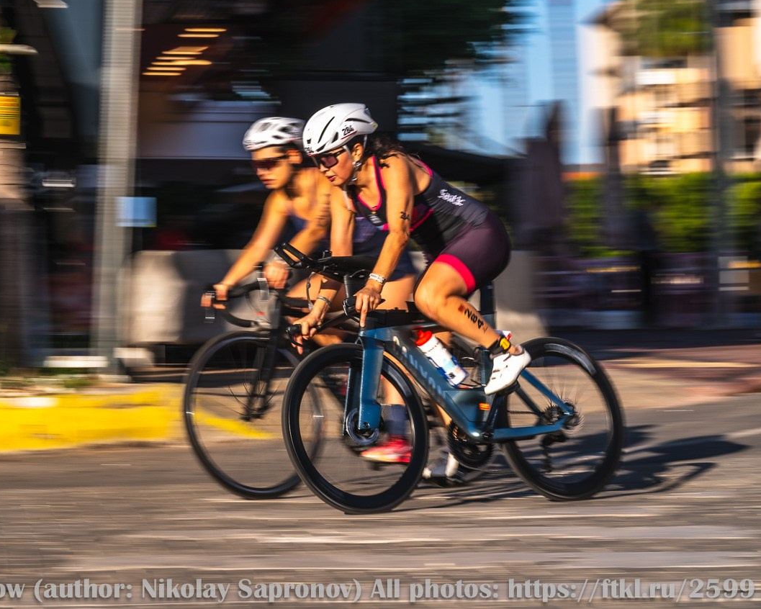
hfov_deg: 15.4
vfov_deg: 12.3
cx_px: 302
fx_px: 2816
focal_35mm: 125
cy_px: 303
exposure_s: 1/60
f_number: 13
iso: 32
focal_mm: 110
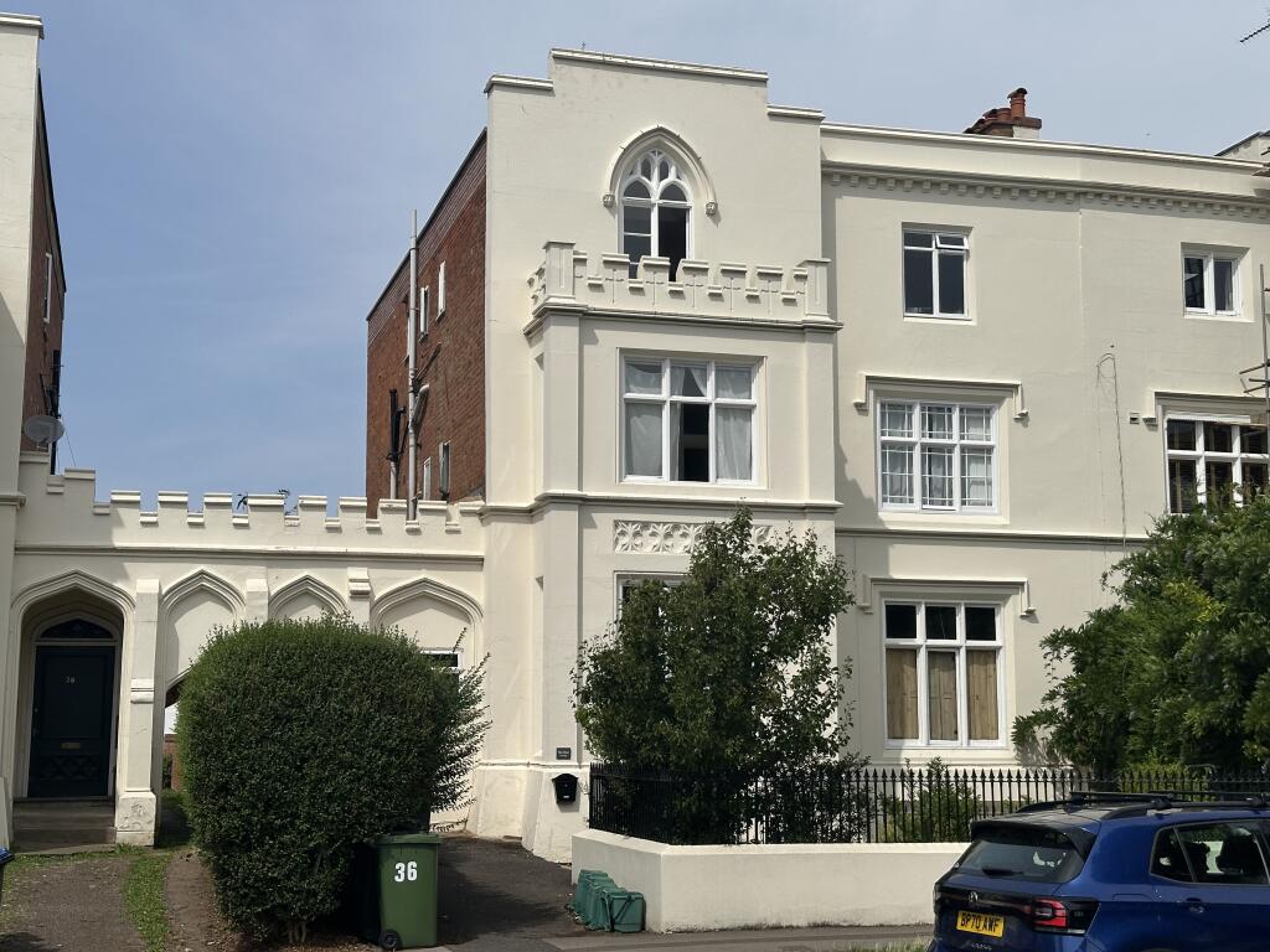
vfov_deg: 30.3
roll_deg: +0.3
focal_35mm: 48
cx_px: 635
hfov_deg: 39.7
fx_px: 1761
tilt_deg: +8.8
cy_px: 476
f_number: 1.78
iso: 64
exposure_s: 1/8929
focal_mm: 6.86
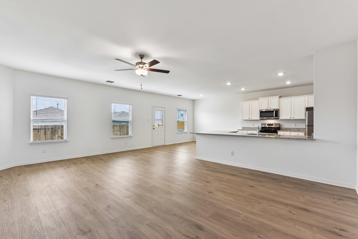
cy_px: 120
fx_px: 149
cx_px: 179
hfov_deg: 100.4
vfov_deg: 77.3
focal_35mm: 15
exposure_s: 1/15
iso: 125
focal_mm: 15
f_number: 8
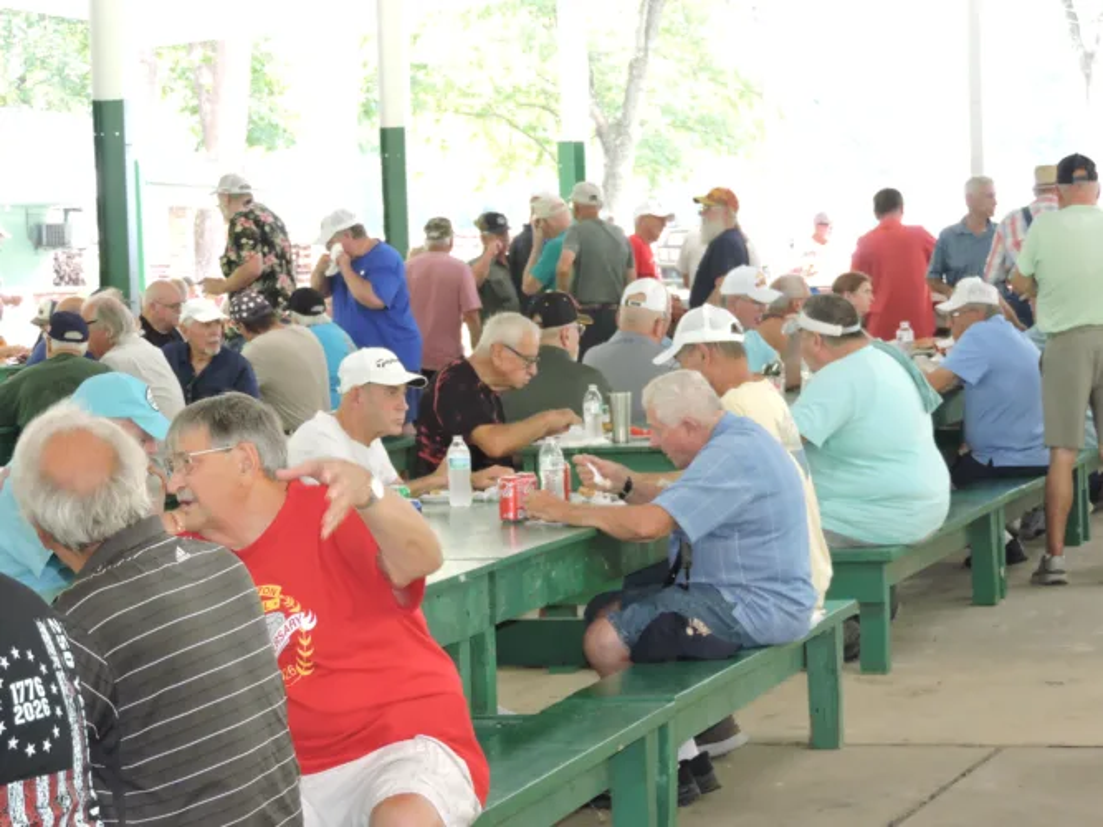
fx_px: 3823
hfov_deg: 16.4
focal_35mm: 120
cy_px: 414
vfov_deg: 12.3
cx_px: 552
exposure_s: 1/80
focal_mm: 21.4
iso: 800
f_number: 4.2
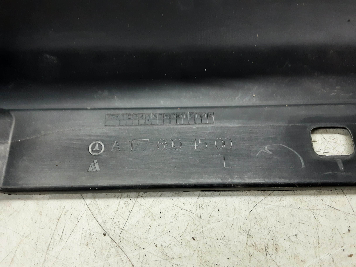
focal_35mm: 27
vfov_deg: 51.4
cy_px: 134
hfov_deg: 65.3
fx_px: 278
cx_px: 178
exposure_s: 1/33
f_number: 1.9
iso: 160
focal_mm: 2.91
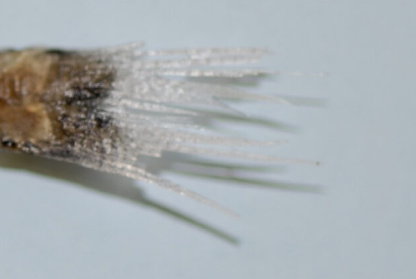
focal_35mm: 368
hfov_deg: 5.5
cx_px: -406
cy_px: 82
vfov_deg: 3.8
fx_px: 4260
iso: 100
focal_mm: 60
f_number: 3.5
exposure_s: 1/60
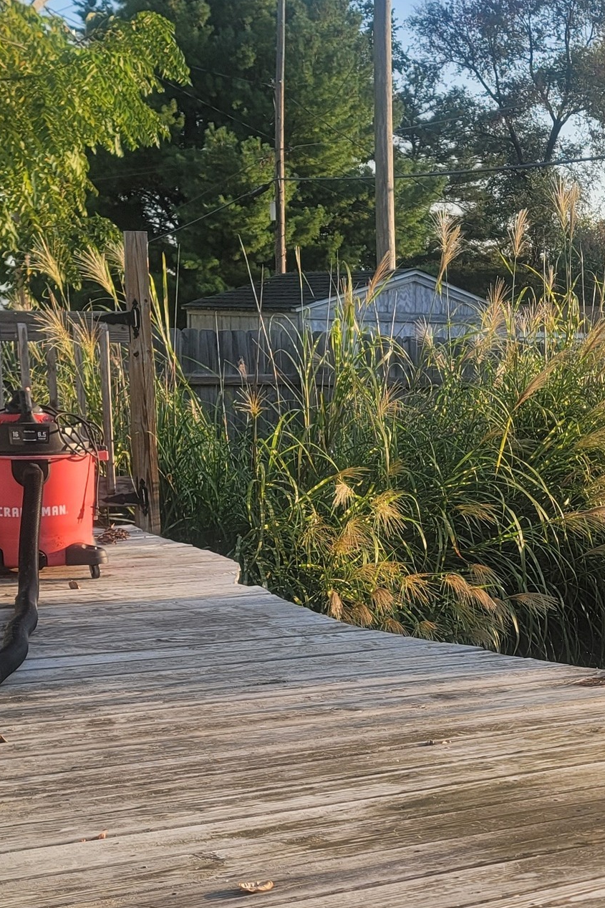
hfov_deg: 21.0
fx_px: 1588
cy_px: 616
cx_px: 566
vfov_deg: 31.6
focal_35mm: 63
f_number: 1.8
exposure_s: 1/440
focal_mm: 7
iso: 20
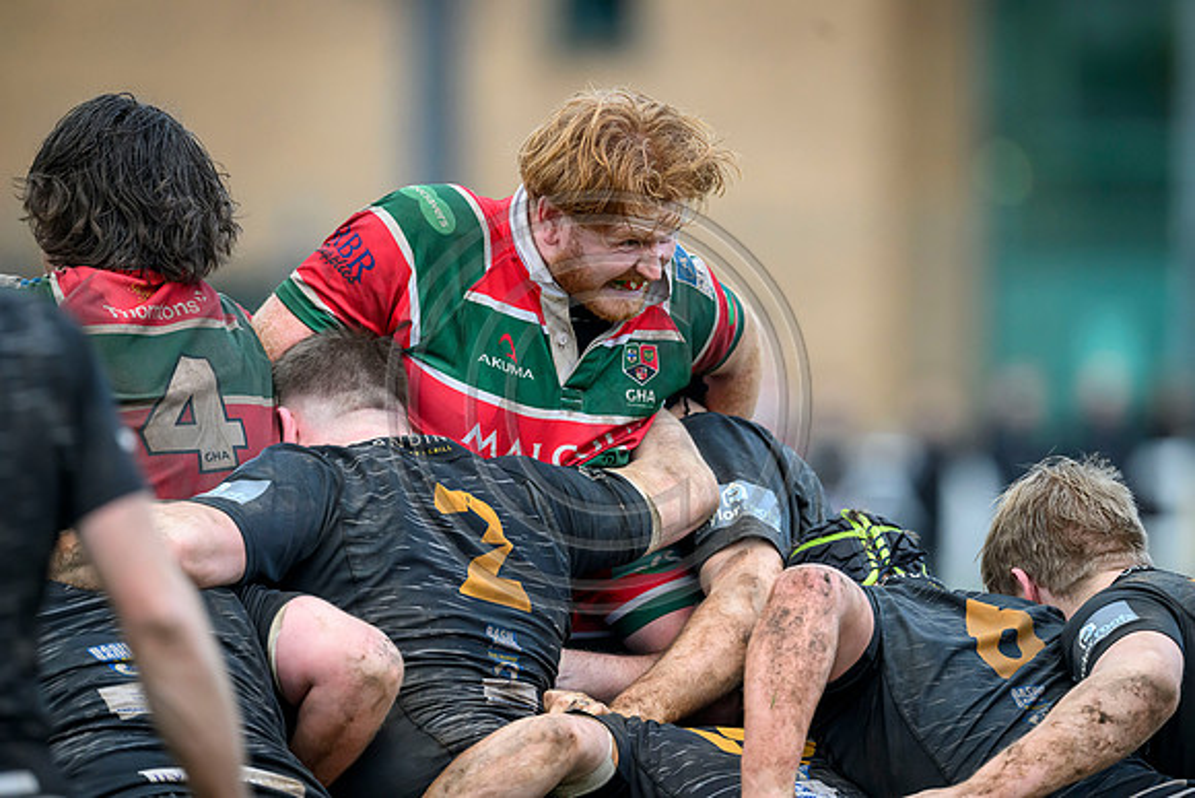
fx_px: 13280
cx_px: 598
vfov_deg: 3.4
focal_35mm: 400
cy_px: 399
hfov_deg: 5.2
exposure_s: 1/1250
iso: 4000
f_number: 4
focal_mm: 400
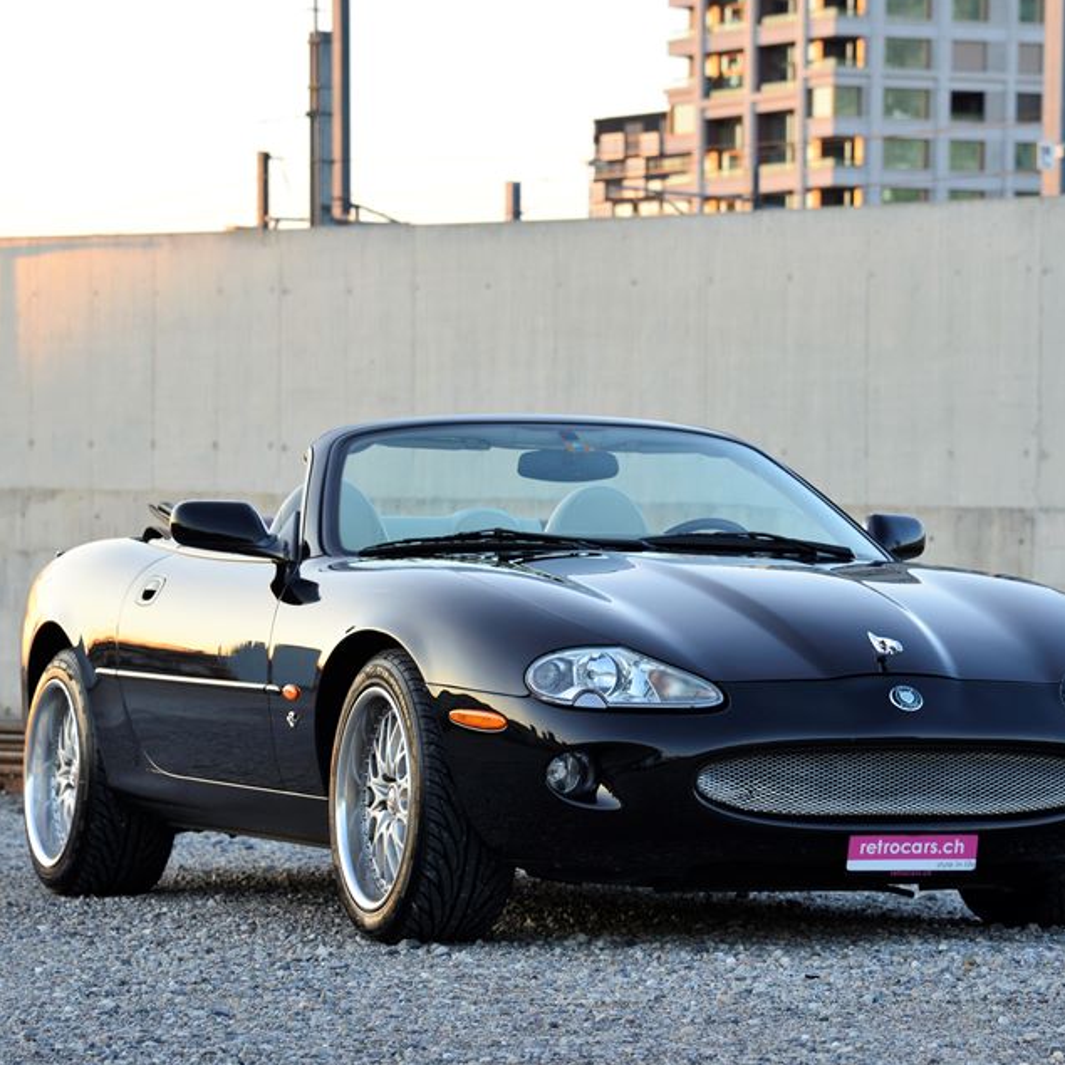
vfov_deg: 11.3
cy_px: 532
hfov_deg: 11.3
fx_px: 5360
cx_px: 614
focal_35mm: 154
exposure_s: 1/100
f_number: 8
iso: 640
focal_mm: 120
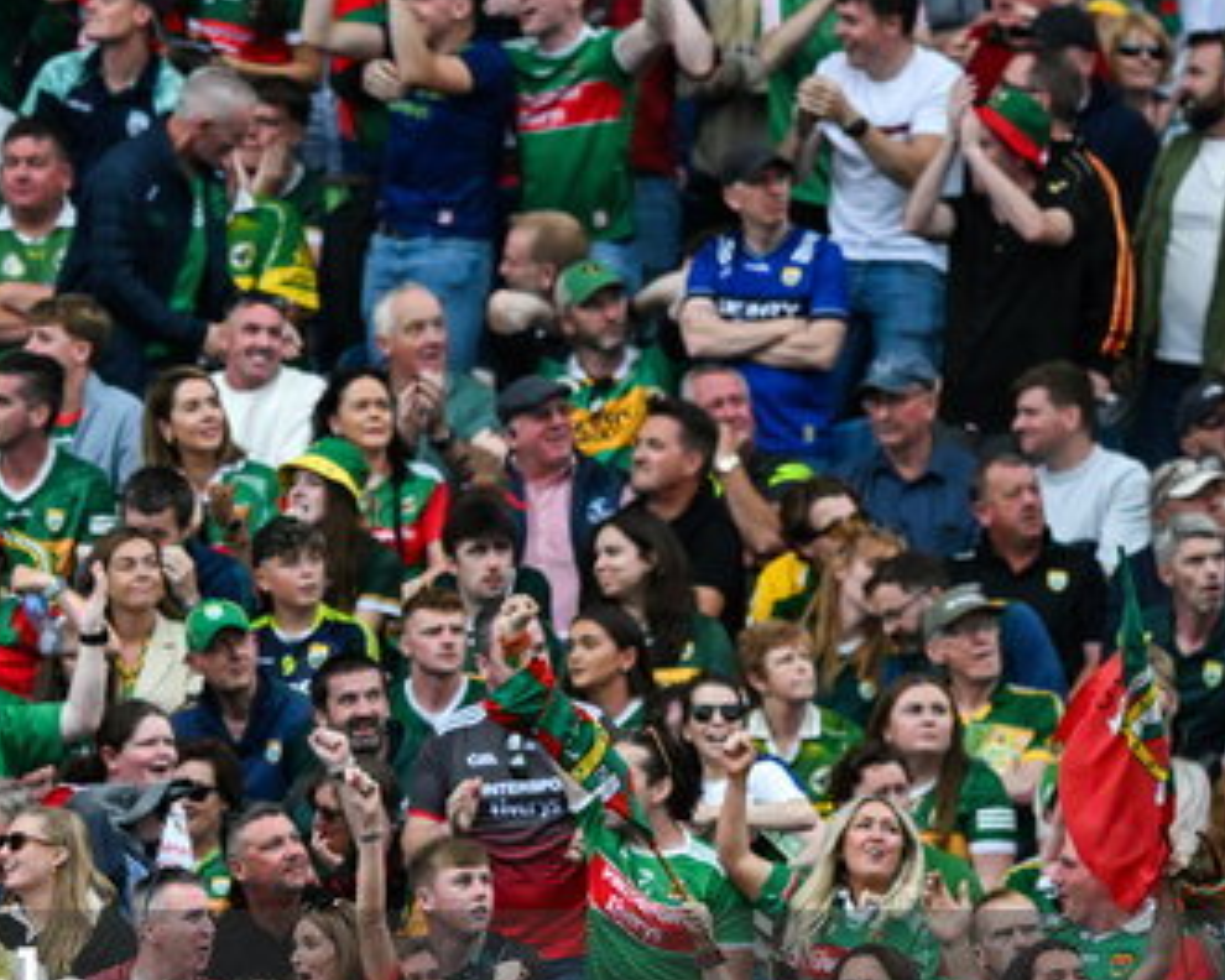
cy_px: 755
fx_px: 42237
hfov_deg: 1.7
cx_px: -197
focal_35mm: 1165
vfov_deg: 1.3
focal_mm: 400
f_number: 3.2
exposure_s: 1/2500
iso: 1250
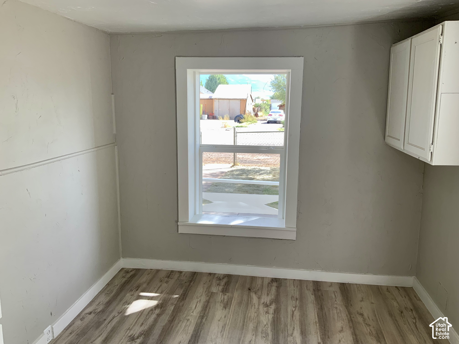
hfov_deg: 61.7
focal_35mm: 29
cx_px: 230
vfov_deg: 48.2
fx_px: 385
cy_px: 172
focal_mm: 3
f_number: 1.8
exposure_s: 1/136
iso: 16
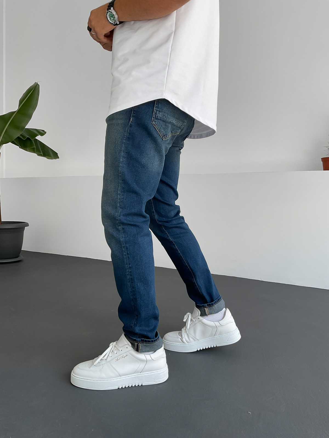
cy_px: 219
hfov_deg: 48.2
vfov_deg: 61.7
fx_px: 367
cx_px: 164
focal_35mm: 29
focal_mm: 3
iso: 20
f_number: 1.8
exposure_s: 1/120
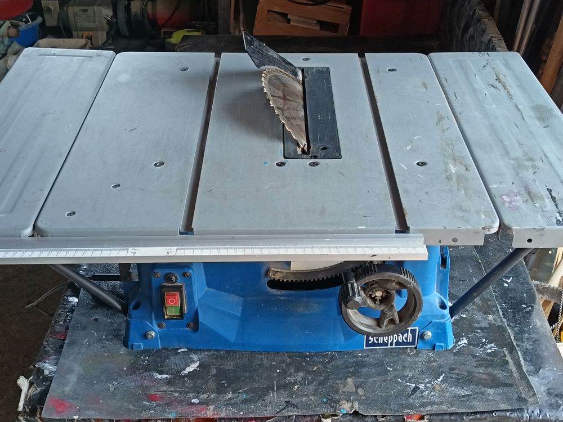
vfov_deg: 30.3
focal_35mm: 48
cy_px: 211
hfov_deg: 39.7
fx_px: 781
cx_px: 282
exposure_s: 1/50
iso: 377
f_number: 1.75
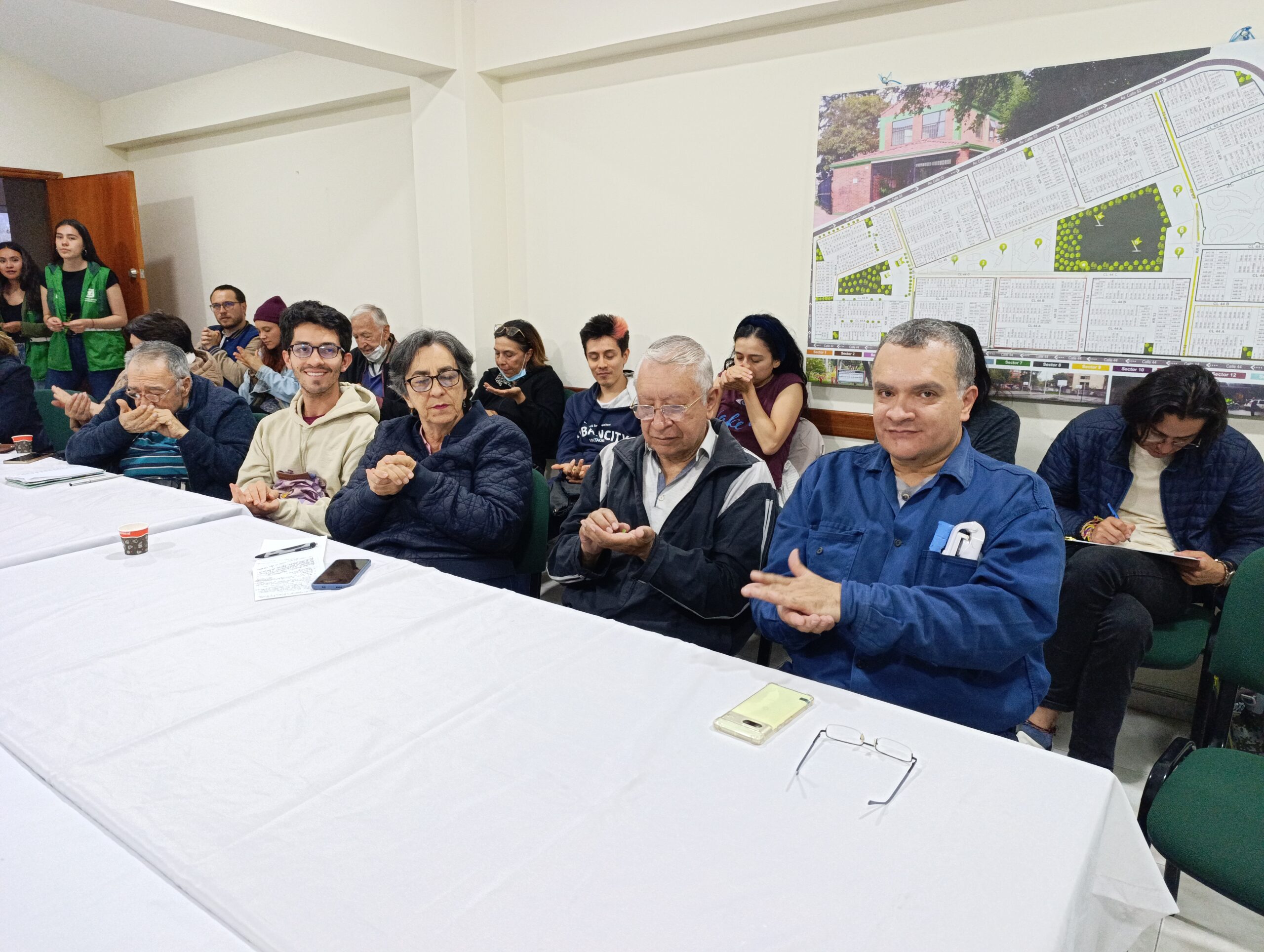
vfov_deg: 59.0
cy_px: 476
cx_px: 632
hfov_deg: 73.8
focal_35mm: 23
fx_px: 841
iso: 1250
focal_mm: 6.14
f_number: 1.6
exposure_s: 1/60
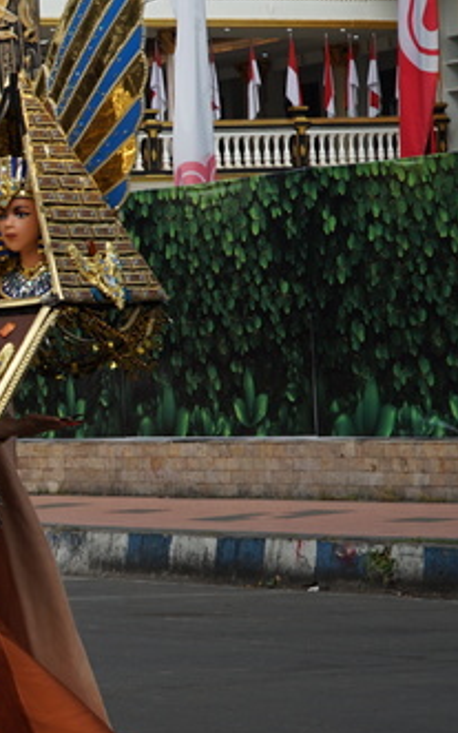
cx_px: -387
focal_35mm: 165
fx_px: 3294
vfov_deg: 12.7
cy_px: 359
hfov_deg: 7.7
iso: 100
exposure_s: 1/400
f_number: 6.3
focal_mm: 45
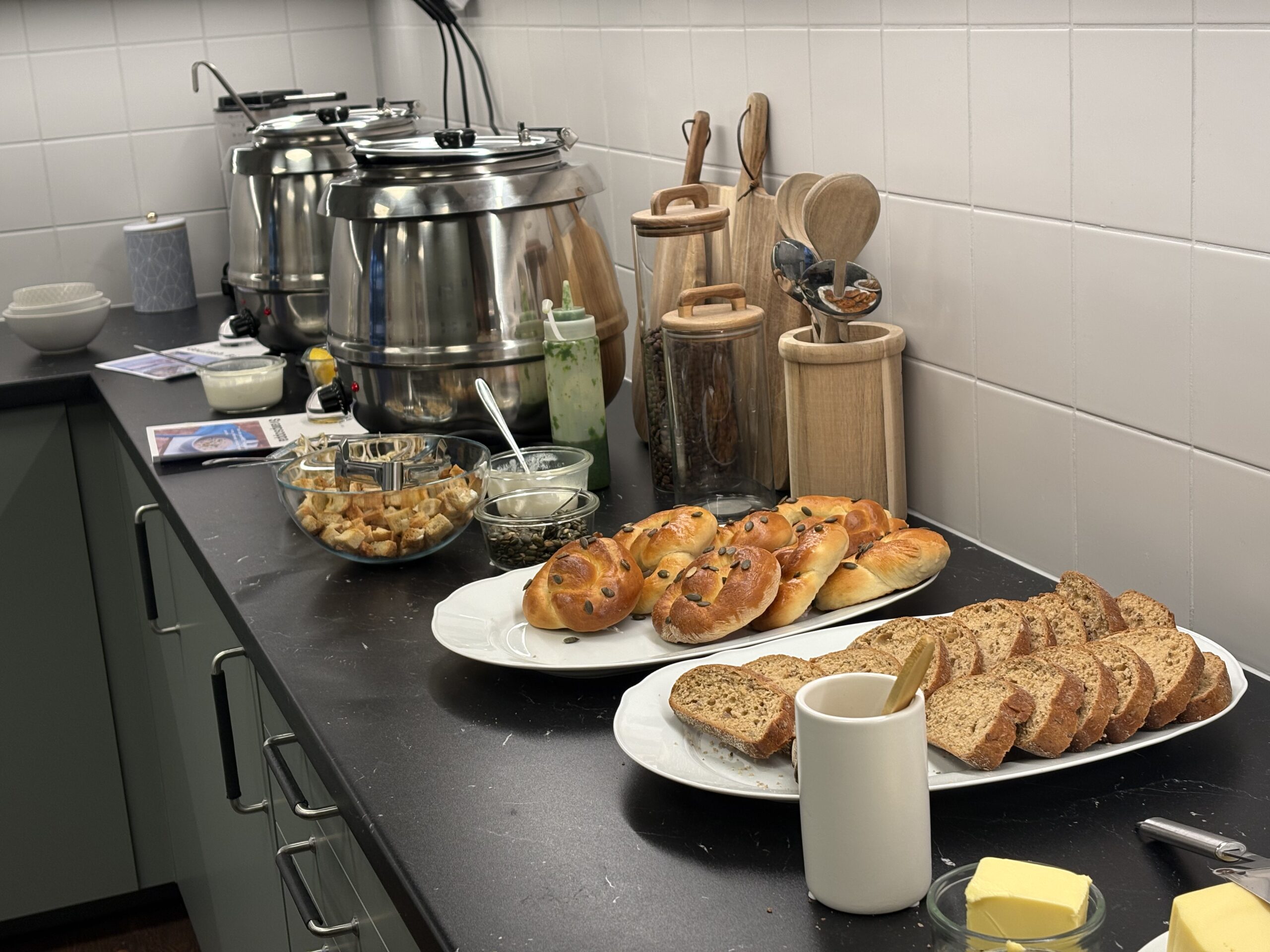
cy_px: 476
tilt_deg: -14.9
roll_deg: +3.5
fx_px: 1908
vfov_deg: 28.0
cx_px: 635
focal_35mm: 52
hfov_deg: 36.8
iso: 32
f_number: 1.6
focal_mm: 5.96
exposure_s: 1/50
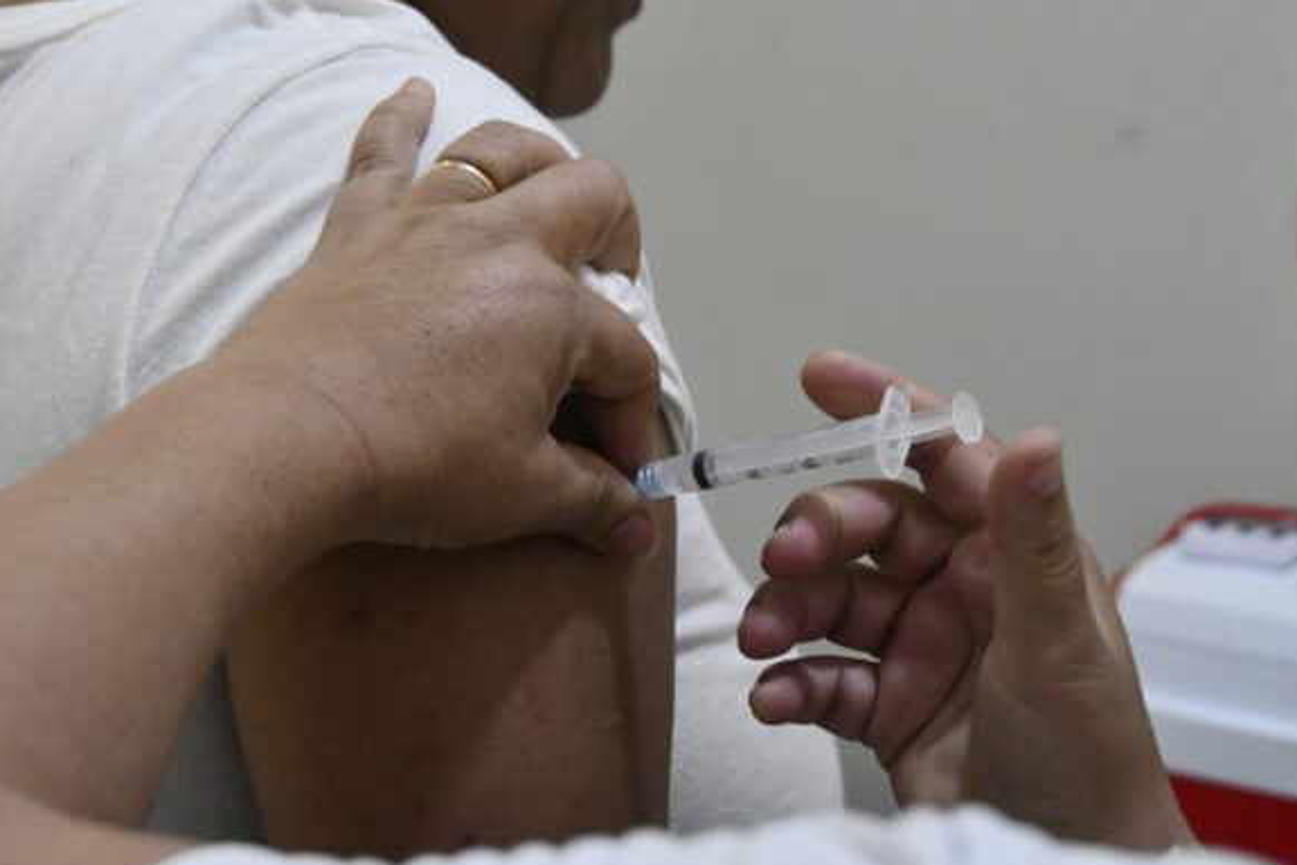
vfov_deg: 13.8
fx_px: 3566
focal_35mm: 99
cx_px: 583
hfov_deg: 20.6
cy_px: 358
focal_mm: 55
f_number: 7.1
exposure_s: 1/320
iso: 5000
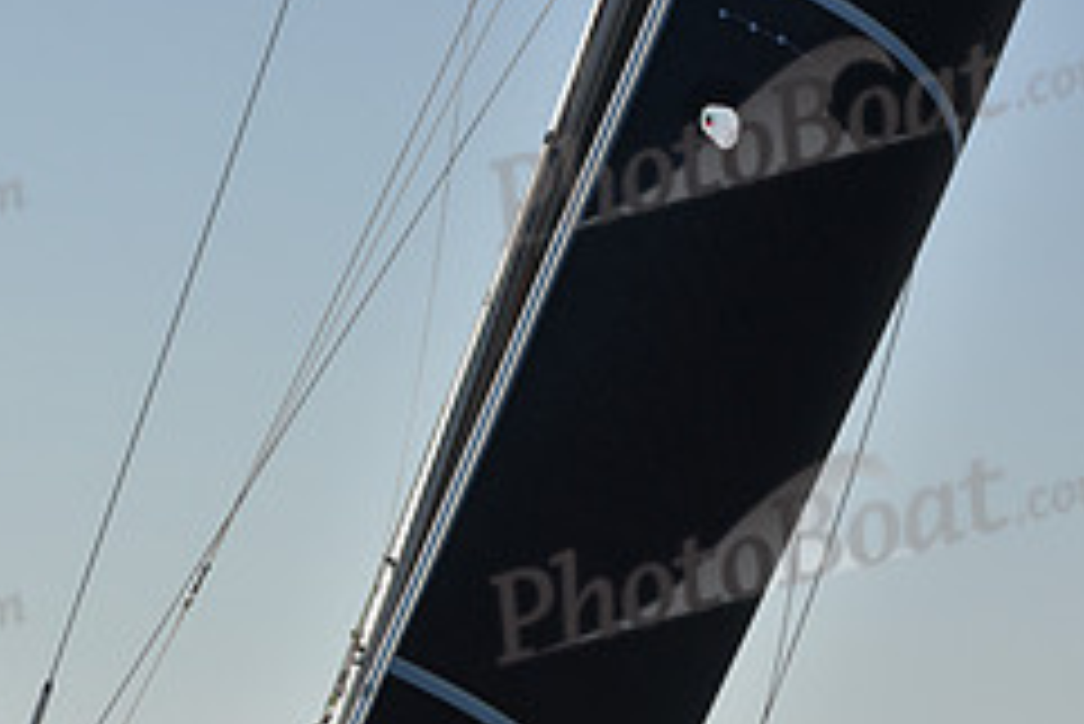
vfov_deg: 5.1
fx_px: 8135
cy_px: 843
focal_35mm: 270
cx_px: 261
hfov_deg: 7.6
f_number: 5.6
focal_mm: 112
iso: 250
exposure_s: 1/800
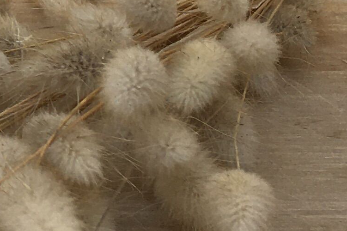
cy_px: -148
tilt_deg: -16.6
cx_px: -302
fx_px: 1561
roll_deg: -1.2
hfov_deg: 11.6
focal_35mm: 162
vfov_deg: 8.2
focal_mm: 4.15
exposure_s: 1/371
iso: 25
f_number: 2.2
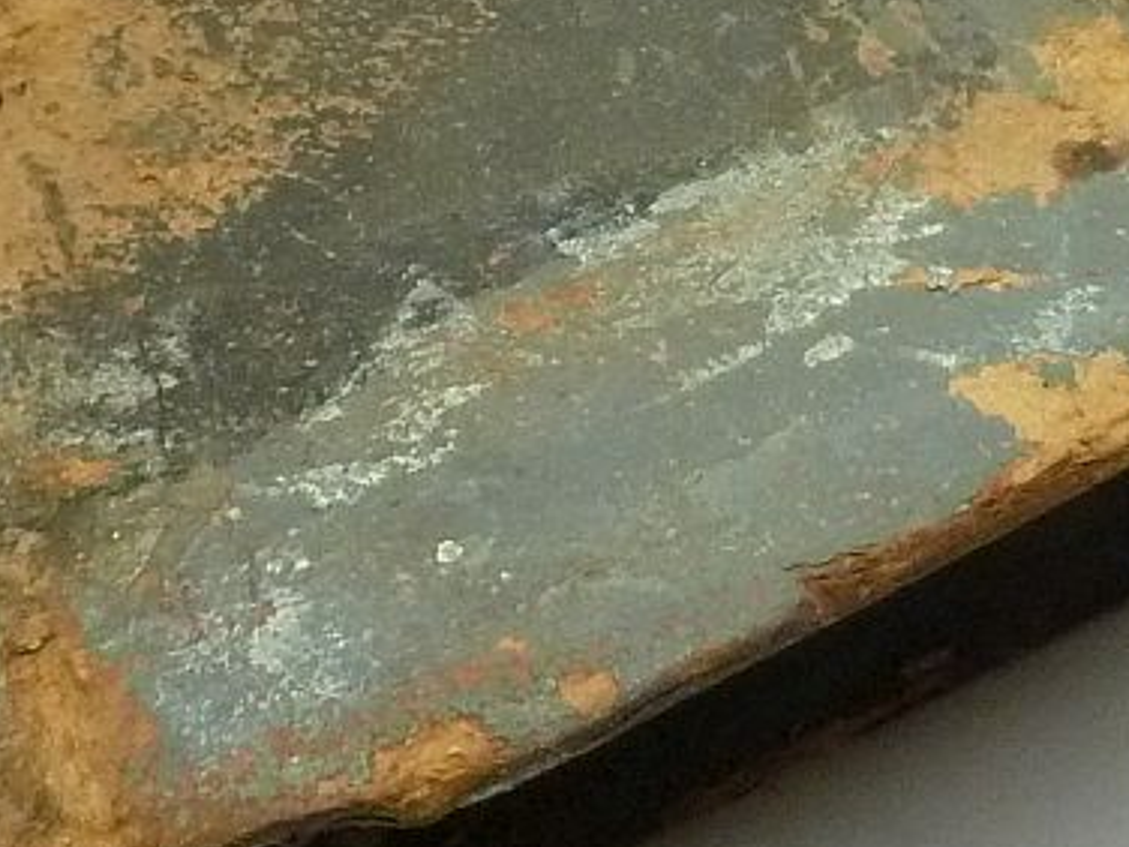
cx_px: 836
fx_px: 2348
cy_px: 117
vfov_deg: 20.1
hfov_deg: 26.7
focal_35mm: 72
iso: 320
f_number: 3.4
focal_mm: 4.7
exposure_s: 1/30
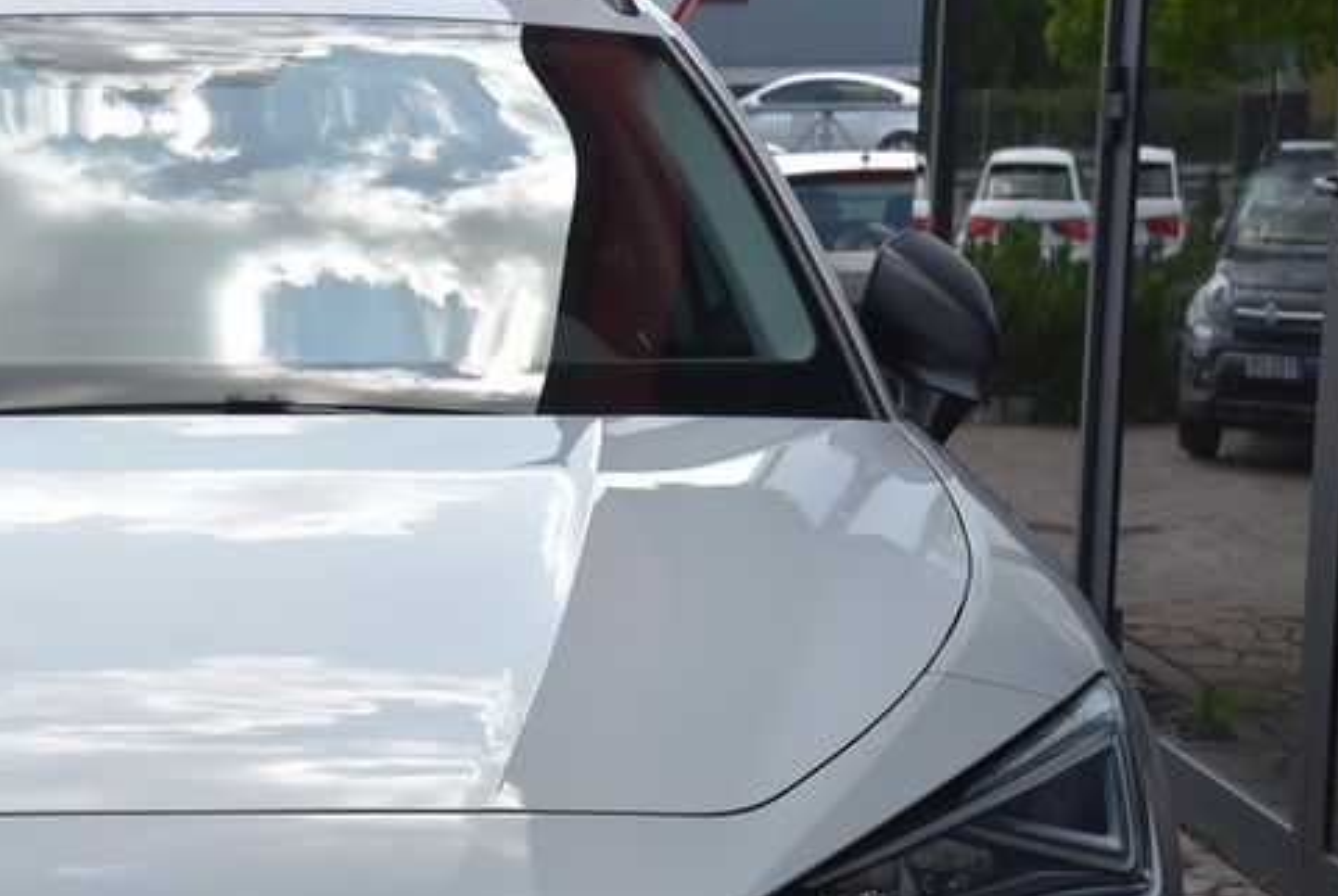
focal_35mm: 117
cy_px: 751
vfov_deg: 11.7
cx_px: 81
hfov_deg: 17.2
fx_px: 4354
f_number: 10
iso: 500
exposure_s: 1/400
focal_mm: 55
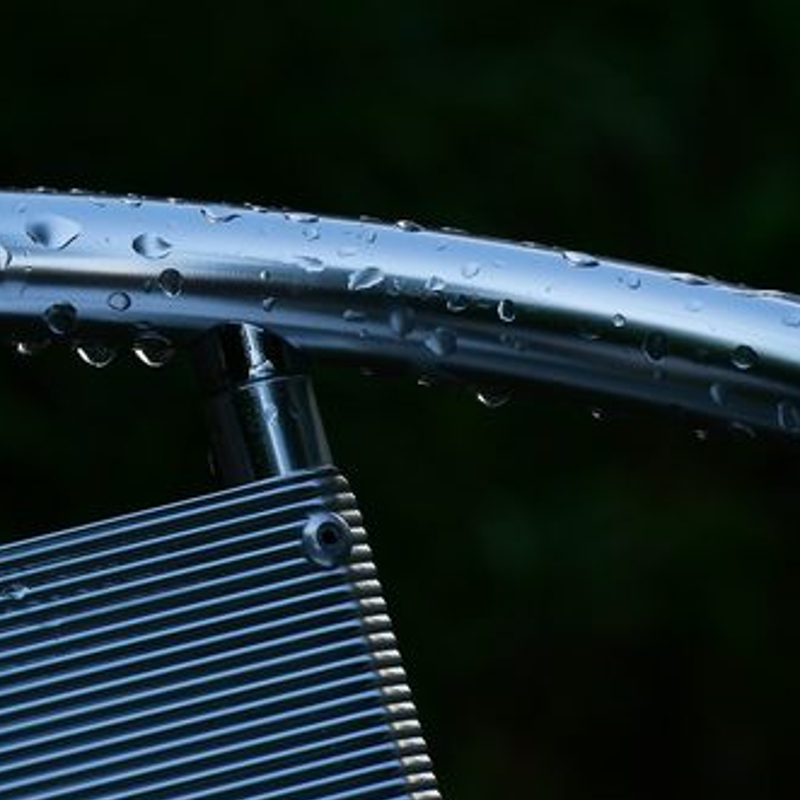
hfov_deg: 3.9
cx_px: 80
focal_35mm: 449
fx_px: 11740
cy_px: 274
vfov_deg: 3.9
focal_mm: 140
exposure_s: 1/500
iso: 400
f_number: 7.1
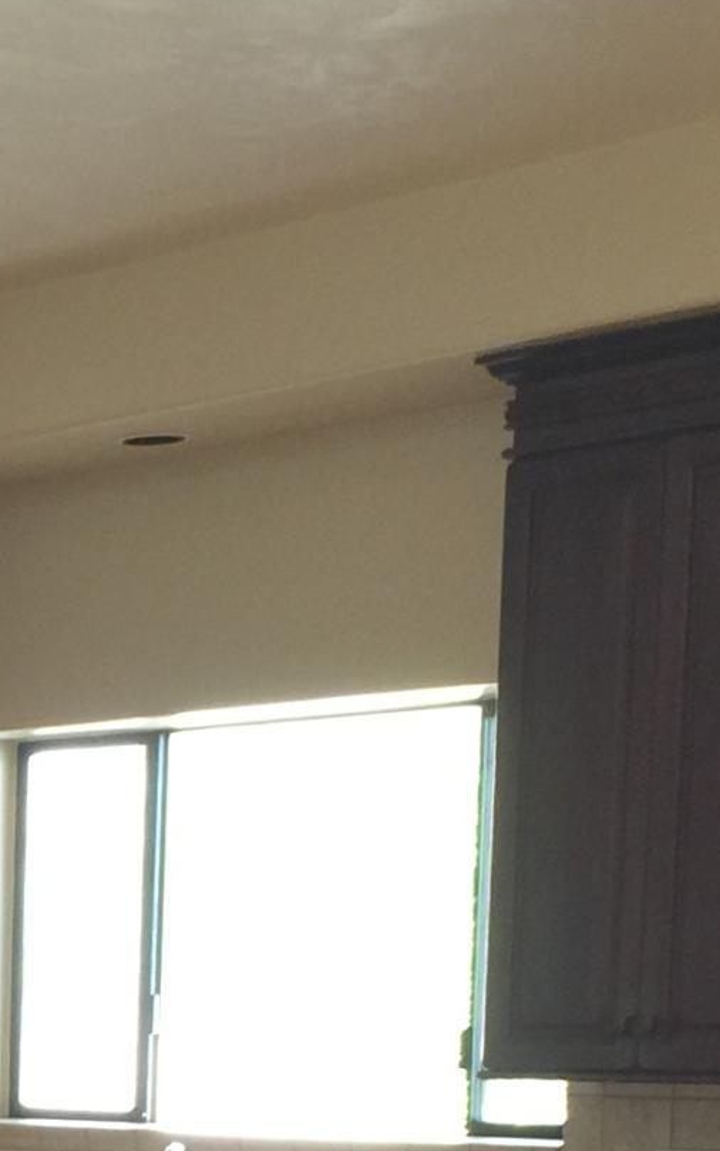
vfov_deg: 17.3
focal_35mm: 114
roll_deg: -0.8
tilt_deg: -6.3
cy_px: 1424
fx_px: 3577
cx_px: -586
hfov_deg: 10.8
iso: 40
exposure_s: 1/15
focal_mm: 4.15
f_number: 2.2
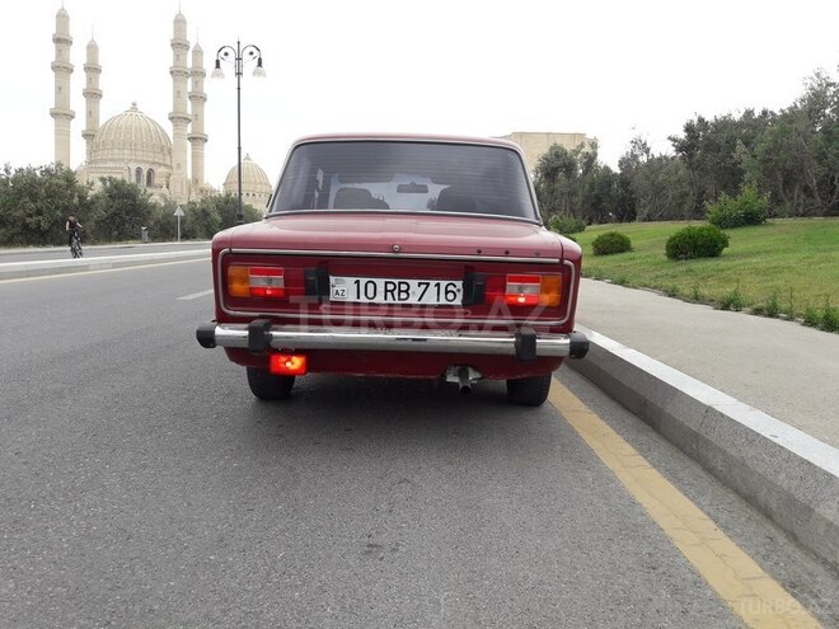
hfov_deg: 63.4
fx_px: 679
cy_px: 314
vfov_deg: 49.7
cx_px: 420
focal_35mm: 28
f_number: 1.9
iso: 40
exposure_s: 1/387
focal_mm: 3.7
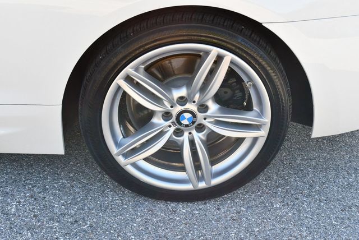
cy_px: 120
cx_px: 180
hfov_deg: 41.1
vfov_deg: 28.1
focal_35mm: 48
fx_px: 479
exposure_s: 1/250
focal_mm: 24
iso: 400
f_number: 5
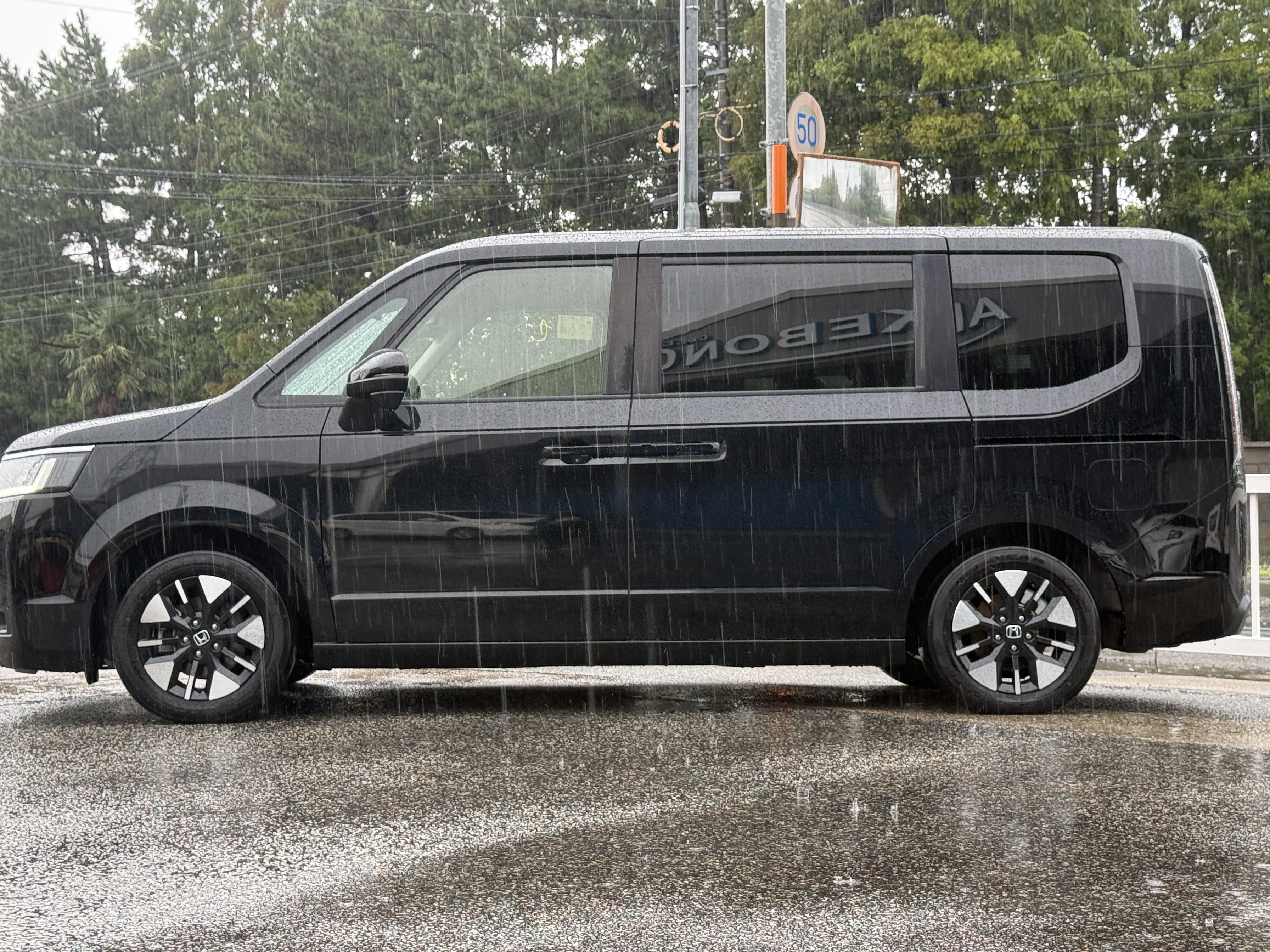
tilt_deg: +0.7
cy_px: 466
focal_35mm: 54
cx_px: 607
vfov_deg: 27.0
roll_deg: +0.6
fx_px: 1981
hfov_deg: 35.5
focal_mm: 6.76
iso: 100
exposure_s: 1/107
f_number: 1.78
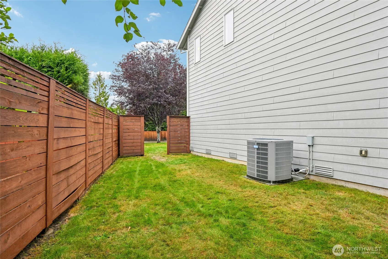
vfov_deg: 64.5
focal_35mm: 19
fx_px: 205
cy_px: 130
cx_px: 194
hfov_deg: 86.9
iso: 400
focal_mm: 19
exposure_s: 1/200
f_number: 8
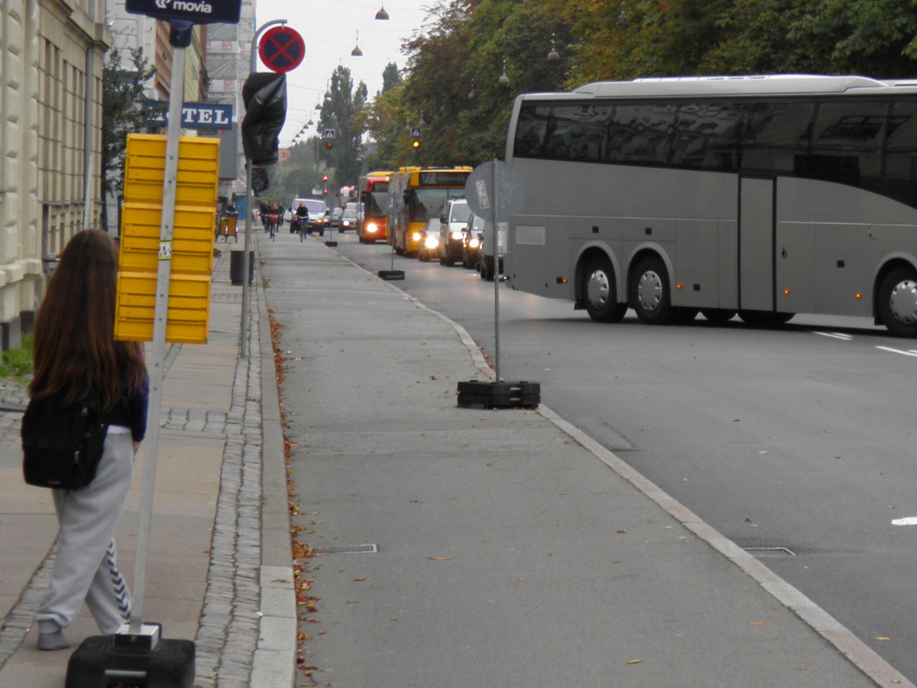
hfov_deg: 14.0
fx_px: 3735
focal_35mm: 141
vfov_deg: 10.5
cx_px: 651
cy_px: 209
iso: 50
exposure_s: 1/60
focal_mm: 13.2
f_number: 3.9
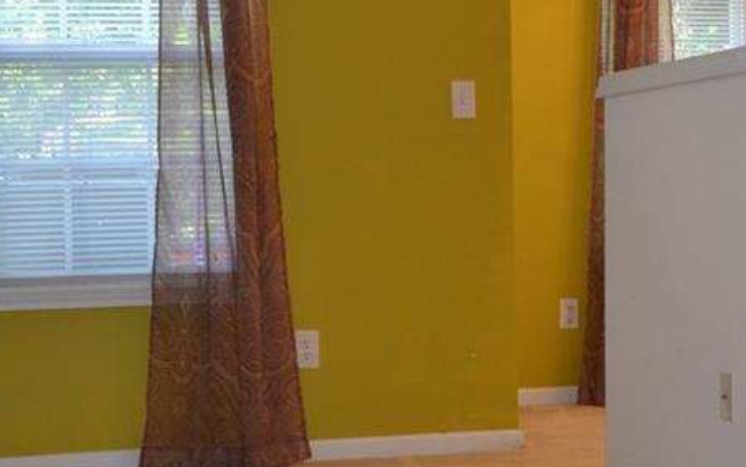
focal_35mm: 90
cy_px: 261
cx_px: 437
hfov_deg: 23.0
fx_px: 1831
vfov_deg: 14.5
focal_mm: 26
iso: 640
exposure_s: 1/60
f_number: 4.2
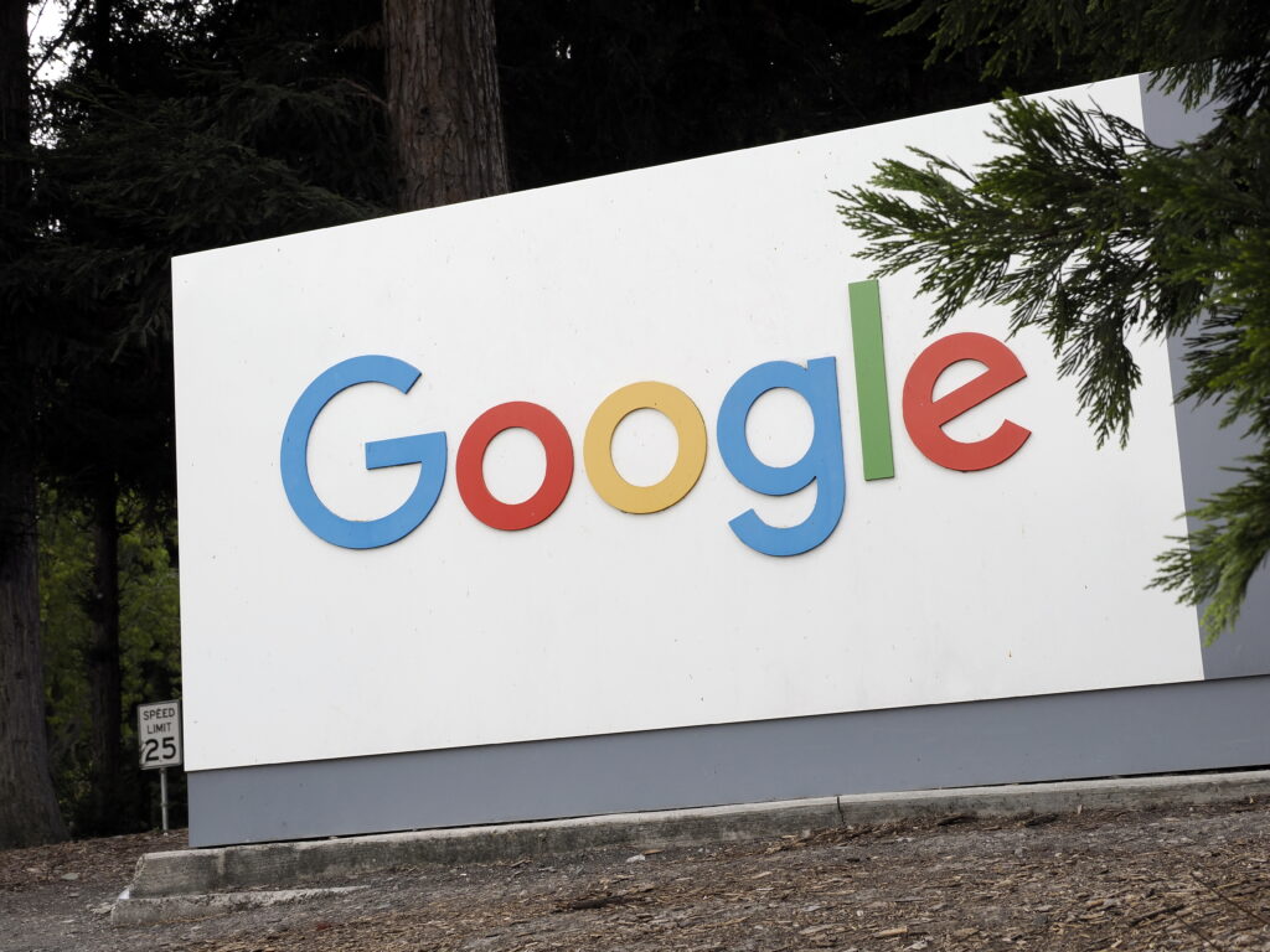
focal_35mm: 58
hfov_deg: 33.2
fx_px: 2128
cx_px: 635
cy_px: 476
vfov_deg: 25.2
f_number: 7.1
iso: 400
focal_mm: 29
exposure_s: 1/640
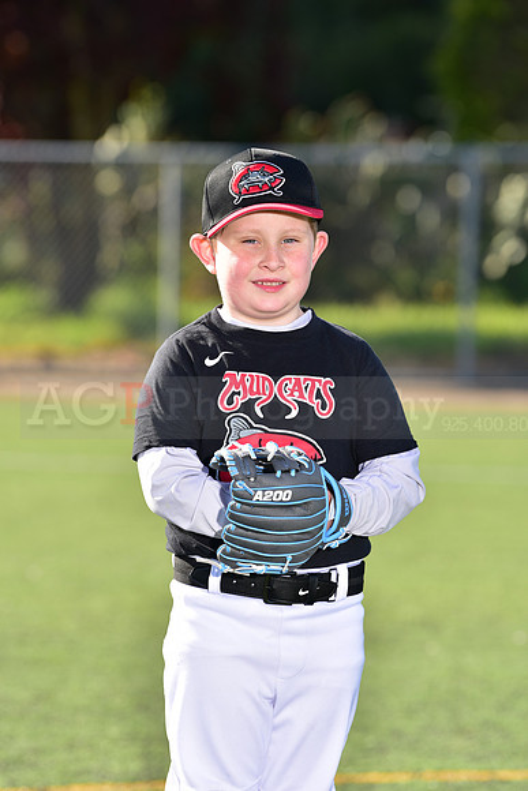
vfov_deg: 11.1
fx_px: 4067
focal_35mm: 185
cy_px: 396
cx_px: 264
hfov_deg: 7.4
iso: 80
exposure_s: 1/250
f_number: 5
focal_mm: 185
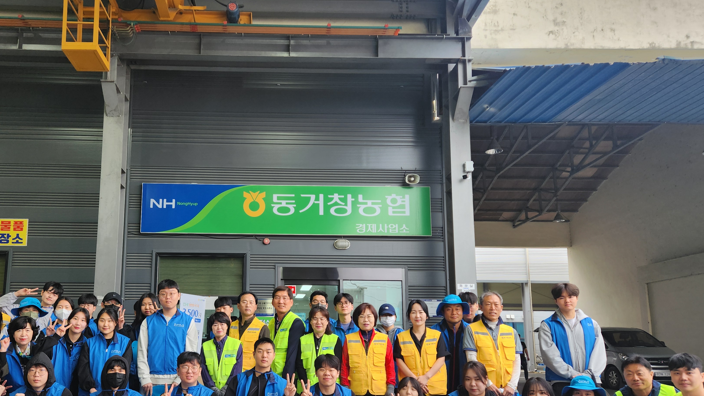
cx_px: 285
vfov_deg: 37.6
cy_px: 247
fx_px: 579
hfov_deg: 62.1
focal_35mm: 31
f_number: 1.8
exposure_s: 1/120
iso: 50
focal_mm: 5.4
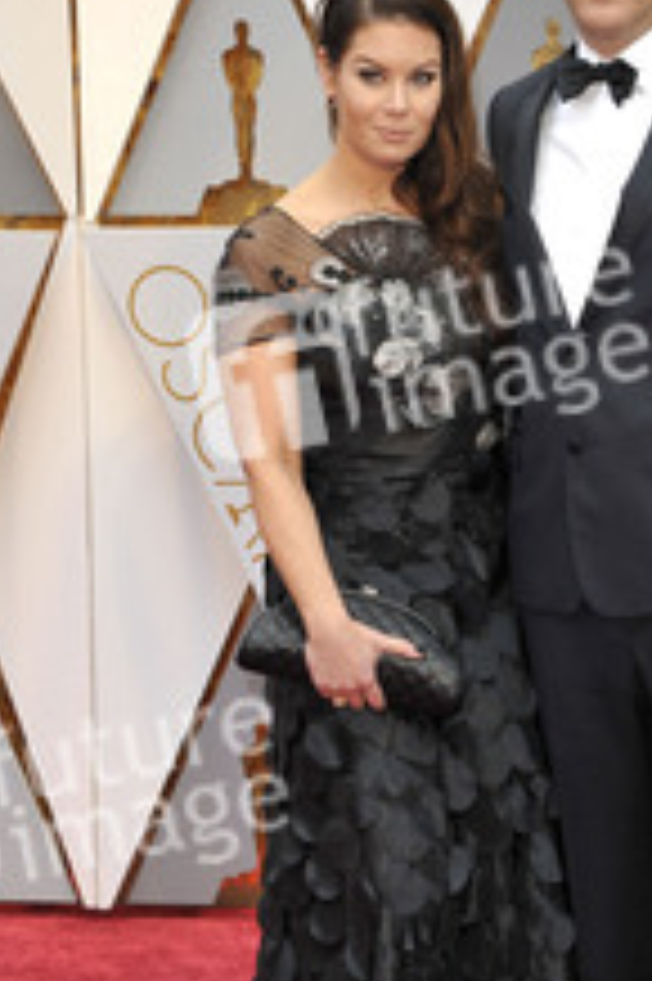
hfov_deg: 10.9
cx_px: 551
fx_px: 3401
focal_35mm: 125
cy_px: 580
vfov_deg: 16.4
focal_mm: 68
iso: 1000
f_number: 7.1
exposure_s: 1/250
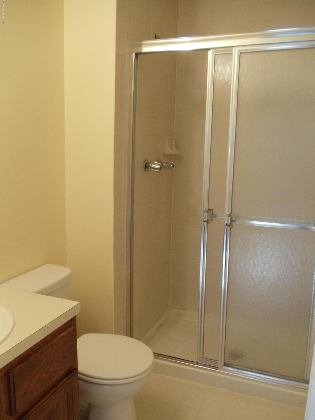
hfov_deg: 32.2
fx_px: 546
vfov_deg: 42.1
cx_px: 154
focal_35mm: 45
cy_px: 211
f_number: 3.5
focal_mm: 6
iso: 400
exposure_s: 1/30
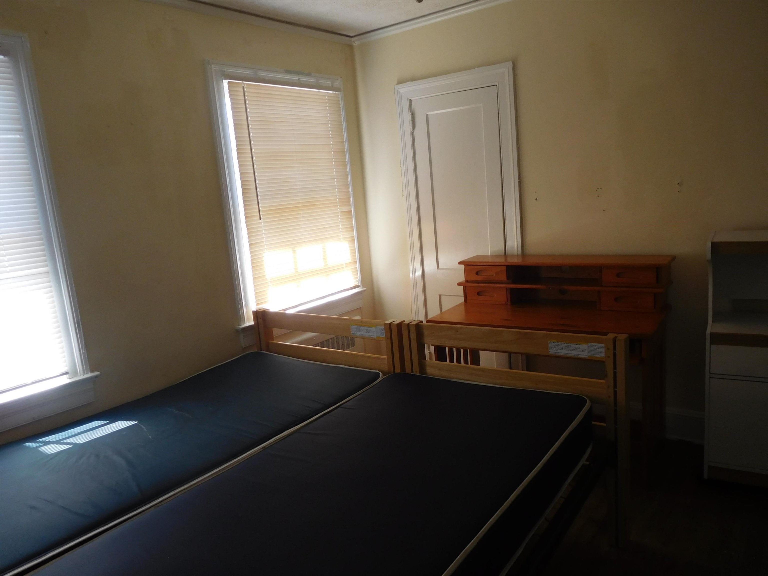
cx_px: 384
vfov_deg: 54.9
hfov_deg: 69.4
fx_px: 555
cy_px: 288
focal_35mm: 25
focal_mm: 4.5
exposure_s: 1/60
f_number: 3.4
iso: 125
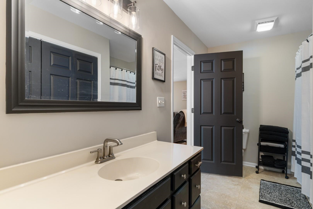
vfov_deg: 64.6
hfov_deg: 86.9
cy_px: 104
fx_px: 165
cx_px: 156
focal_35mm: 19
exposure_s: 1/4
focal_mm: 13
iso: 100
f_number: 4.8
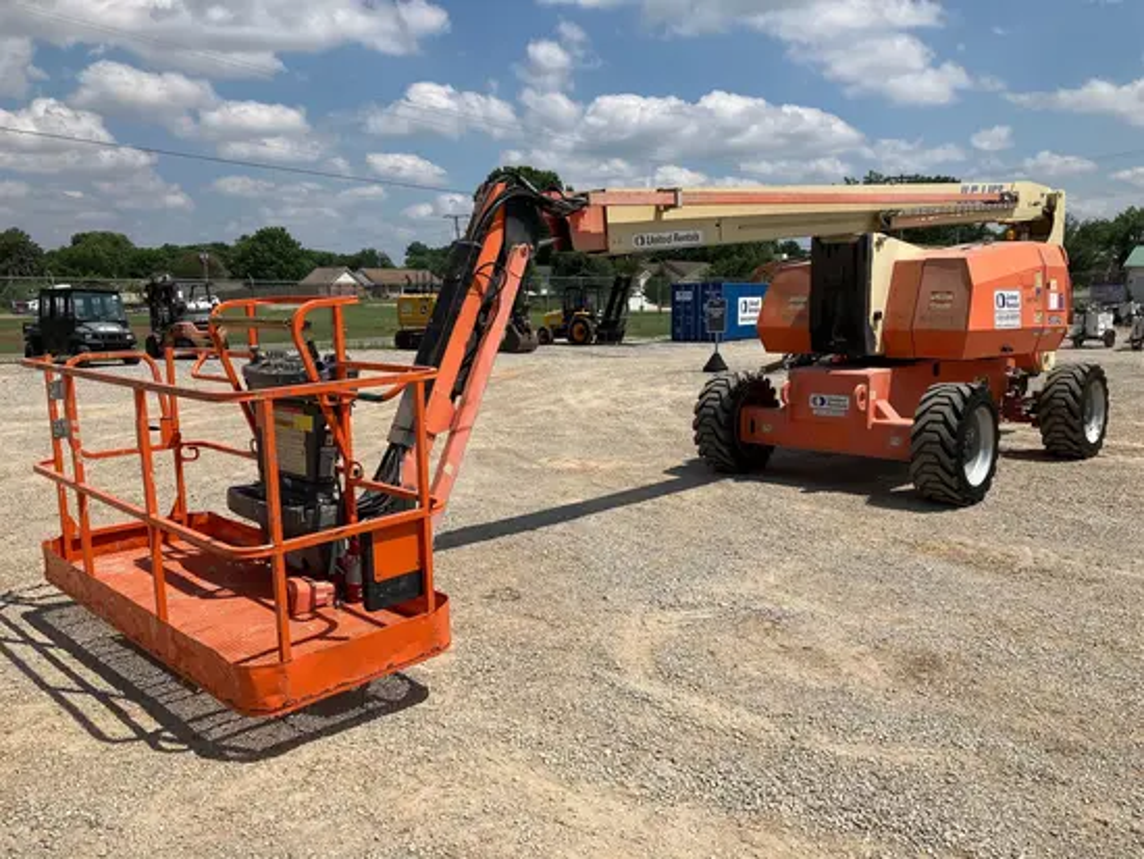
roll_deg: -0.1
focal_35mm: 28
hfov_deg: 63.4
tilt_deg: -7.9
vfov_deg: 49.8
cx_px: 572
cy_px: 430
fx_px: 926
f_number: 1.8
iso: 32
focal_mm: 3.99
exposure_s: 1/3472
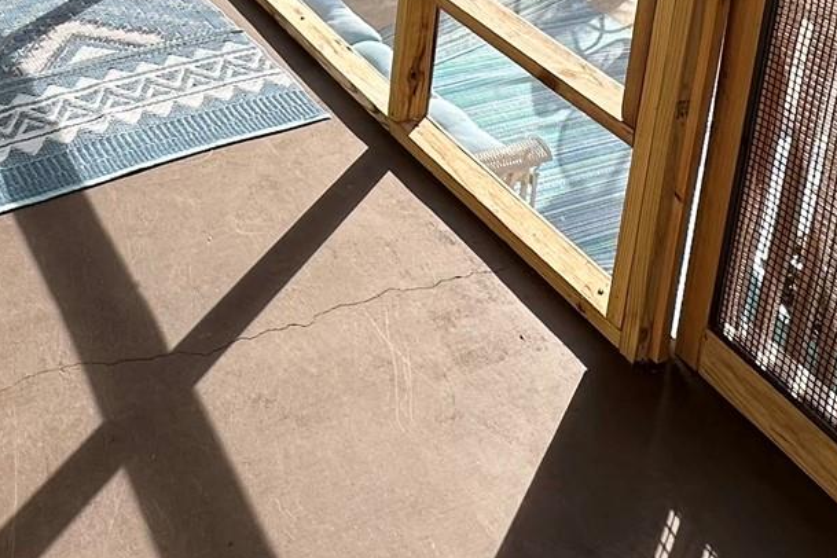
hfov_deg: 38.6
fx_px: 1139
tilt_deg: -16.3
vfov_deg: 22.9
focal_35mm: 49
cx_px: 147
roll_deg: -0.8
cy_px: -252
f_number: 2.2
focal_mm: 2.22
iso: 40
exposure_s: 1/407
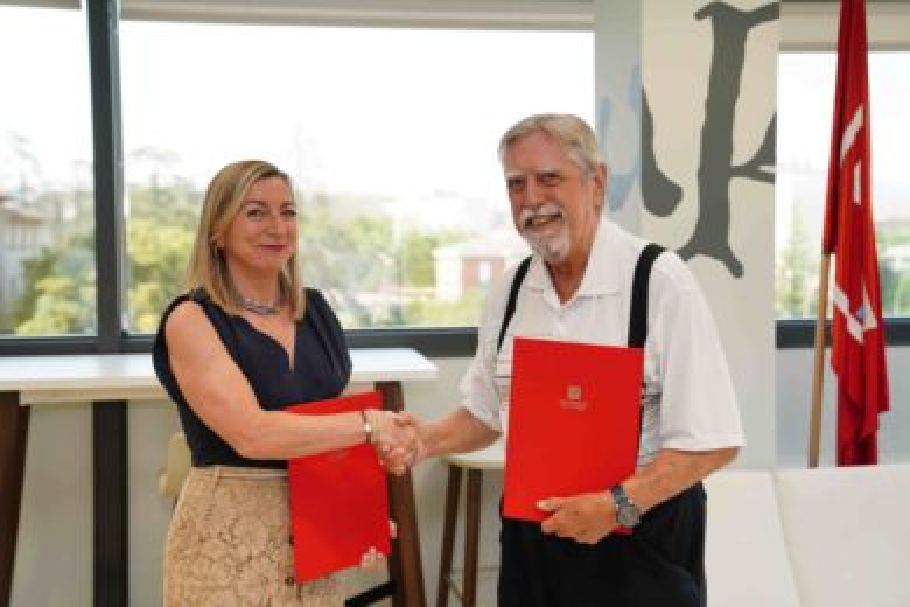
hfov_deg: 42.7
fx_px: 1163
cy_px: 304
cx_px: 455
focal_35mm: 46
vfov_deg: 29.2
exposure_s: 1/250
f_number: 3.2
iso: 320
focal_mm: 46
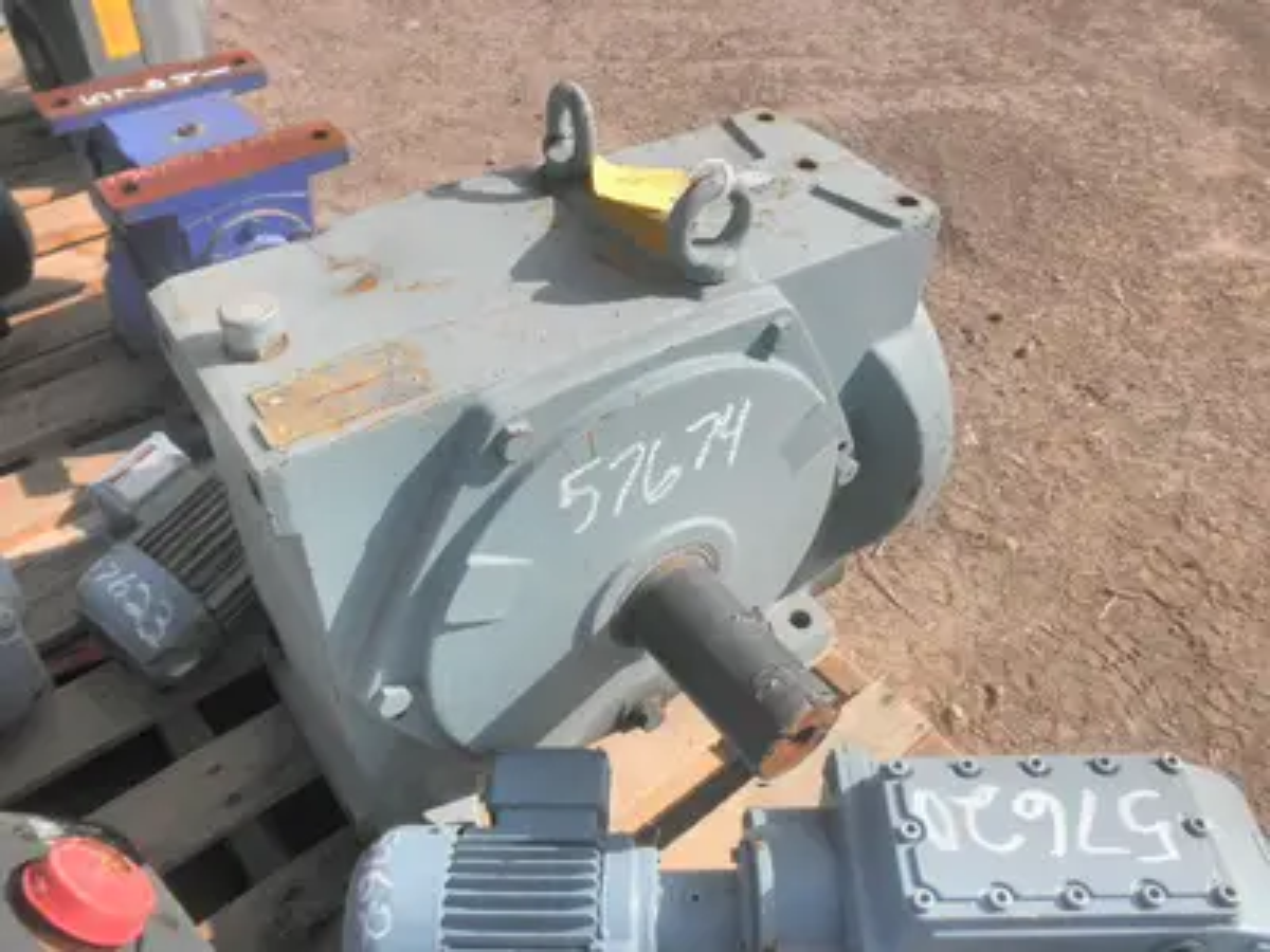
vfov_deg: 49.7
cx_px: 635
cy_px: 476
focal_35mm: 28
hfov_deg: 63.4
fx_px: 1027
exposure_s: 1/160
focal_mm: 5
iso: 64
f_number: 8.5
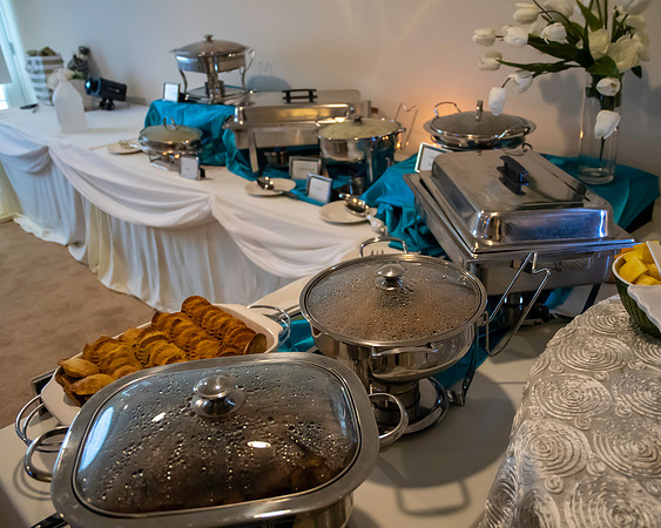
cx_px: 345
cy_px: 264
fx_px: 595
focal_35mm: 30
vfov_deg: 47.9
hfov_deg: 58.1
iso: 2500
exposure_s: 1/100
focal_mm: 18
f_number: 2.8
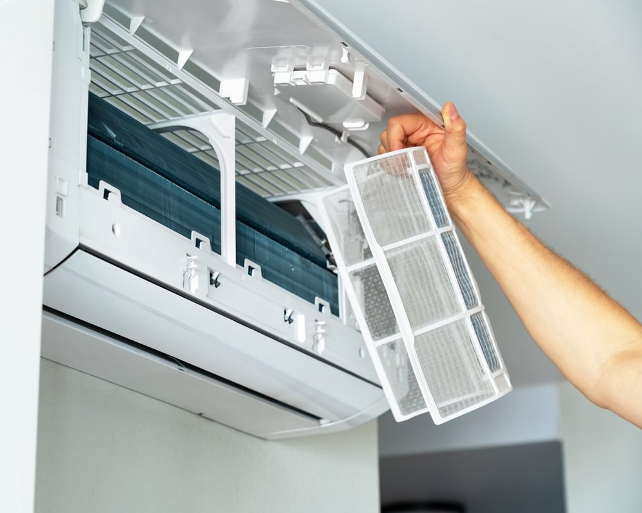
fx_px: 1634
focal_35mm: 86
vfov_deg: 17.9
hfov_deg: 22.2
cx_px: 256
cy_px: 256
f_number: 5.6
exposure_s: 1/50
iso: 320
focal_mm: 76
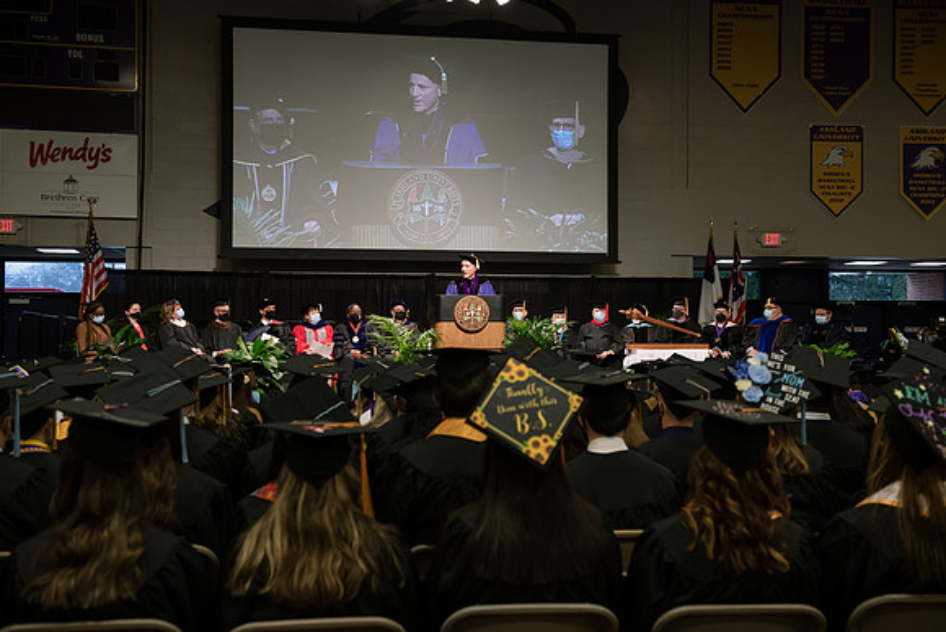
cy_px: 316
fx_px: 1183
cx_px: 473
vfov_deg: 29.9
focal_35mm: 45
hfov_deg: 43.6
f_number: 4
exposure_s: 1/200
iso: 1000
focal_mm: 45
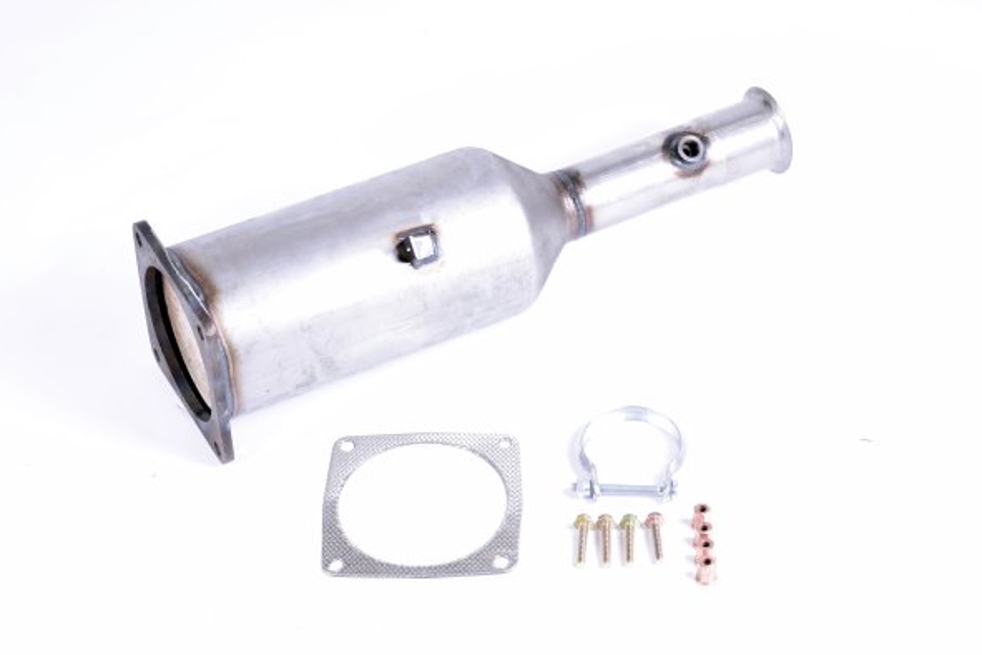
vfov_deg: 16.4
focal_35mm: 84
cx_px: 487
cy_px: 328
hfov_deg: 24.3
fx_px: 2278
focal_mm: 55
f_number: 13
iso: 200
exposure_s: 1/60
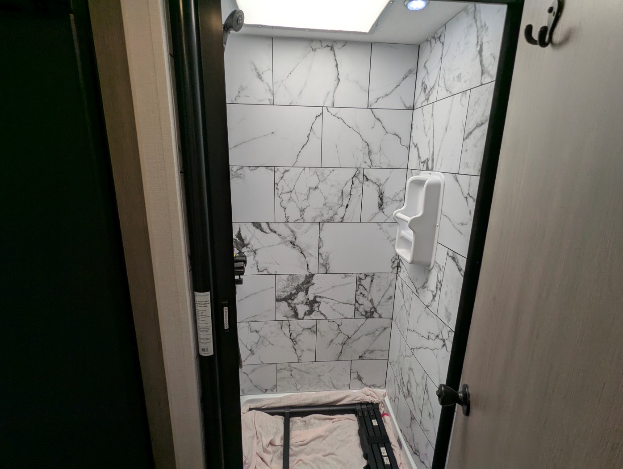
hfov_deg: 94.4
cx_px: 312
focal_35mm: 16
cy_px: 234
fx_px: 288
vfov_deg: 78.2
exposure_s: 1/199
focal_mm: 2.35
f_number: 2.2
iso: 42
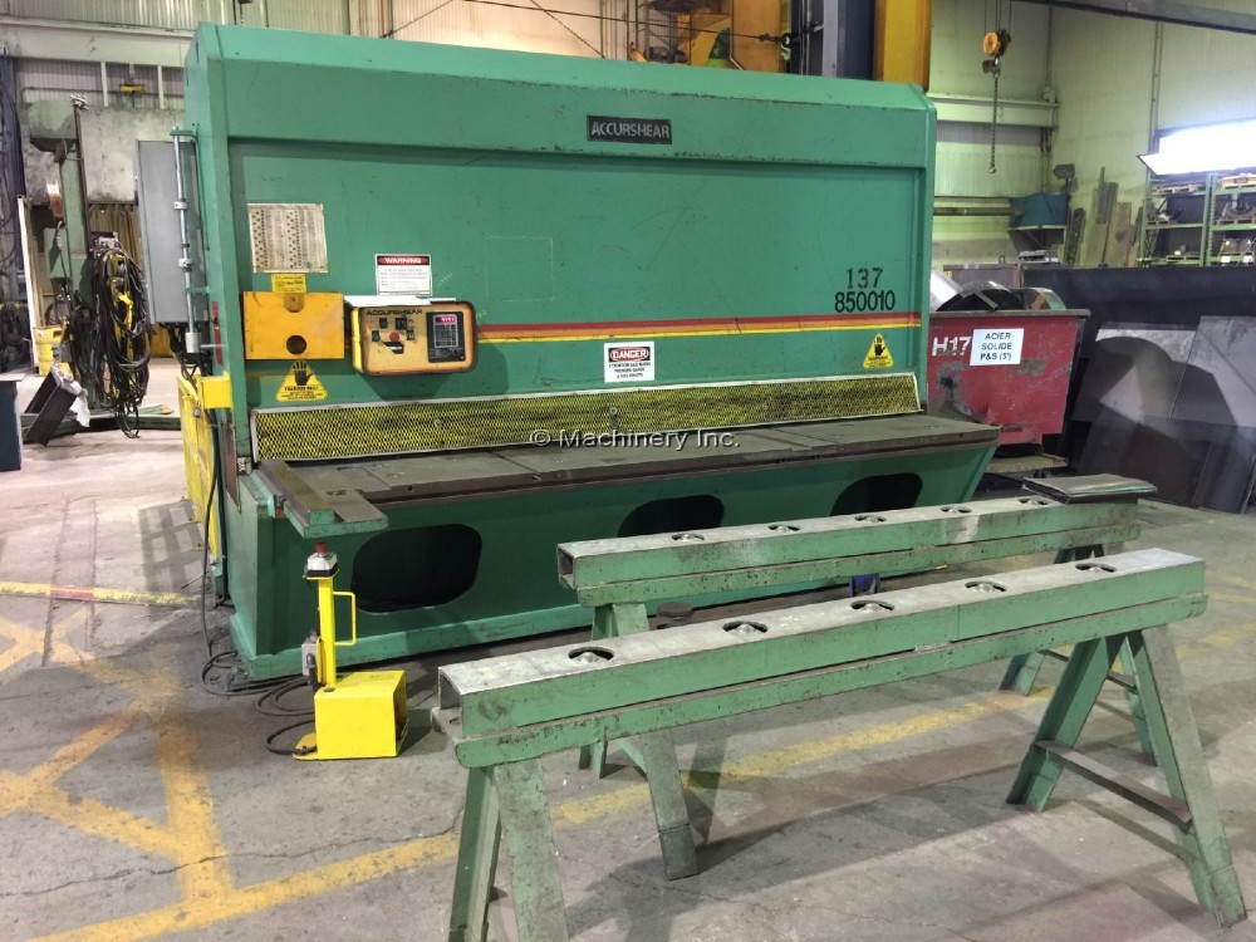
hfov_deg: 61.7
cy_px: 471
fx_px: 1052
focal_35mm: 29
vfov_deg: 48.2
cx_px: 628
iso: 64
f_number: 2.2
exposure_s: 1/4
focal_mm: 4.15
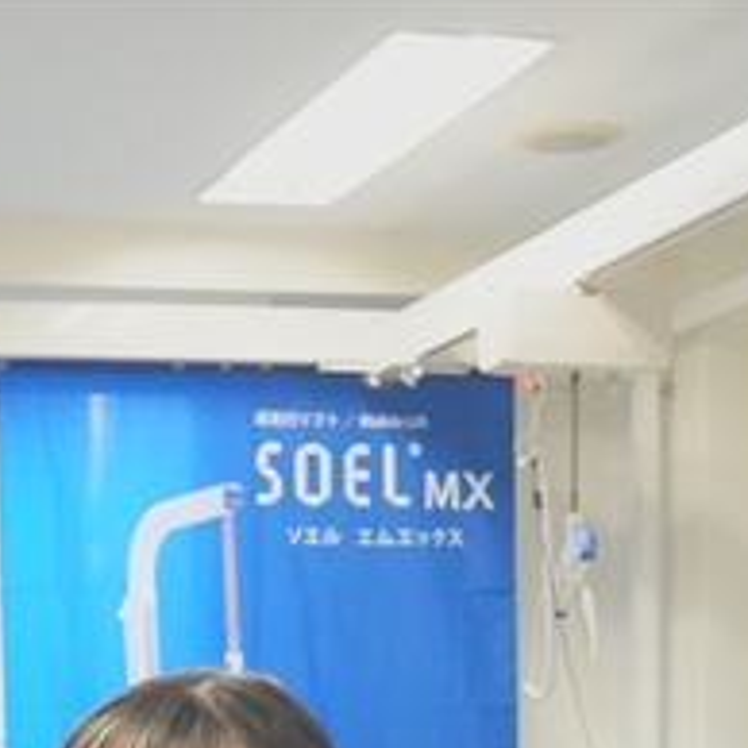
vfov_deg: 15.6
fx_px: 2567
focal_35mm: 105
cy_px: 1018
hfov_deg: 16.0
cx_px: -123
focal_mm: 30
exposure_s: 1/80
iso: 12800
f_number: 4.5
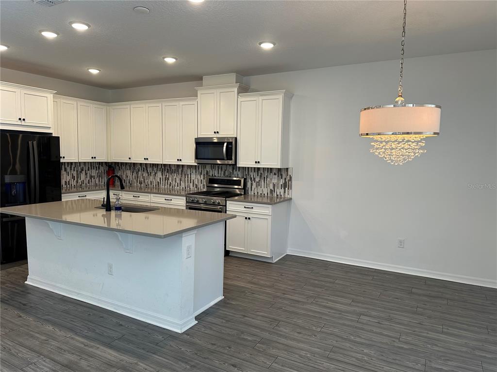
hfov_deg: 71.6
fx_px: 345
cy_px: 186
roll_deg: -1.6
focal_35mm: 24
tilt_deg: -5.7
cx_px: 248
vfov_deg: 56.8
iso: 125
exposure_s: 1/120
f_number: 1.78
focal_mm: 6.86
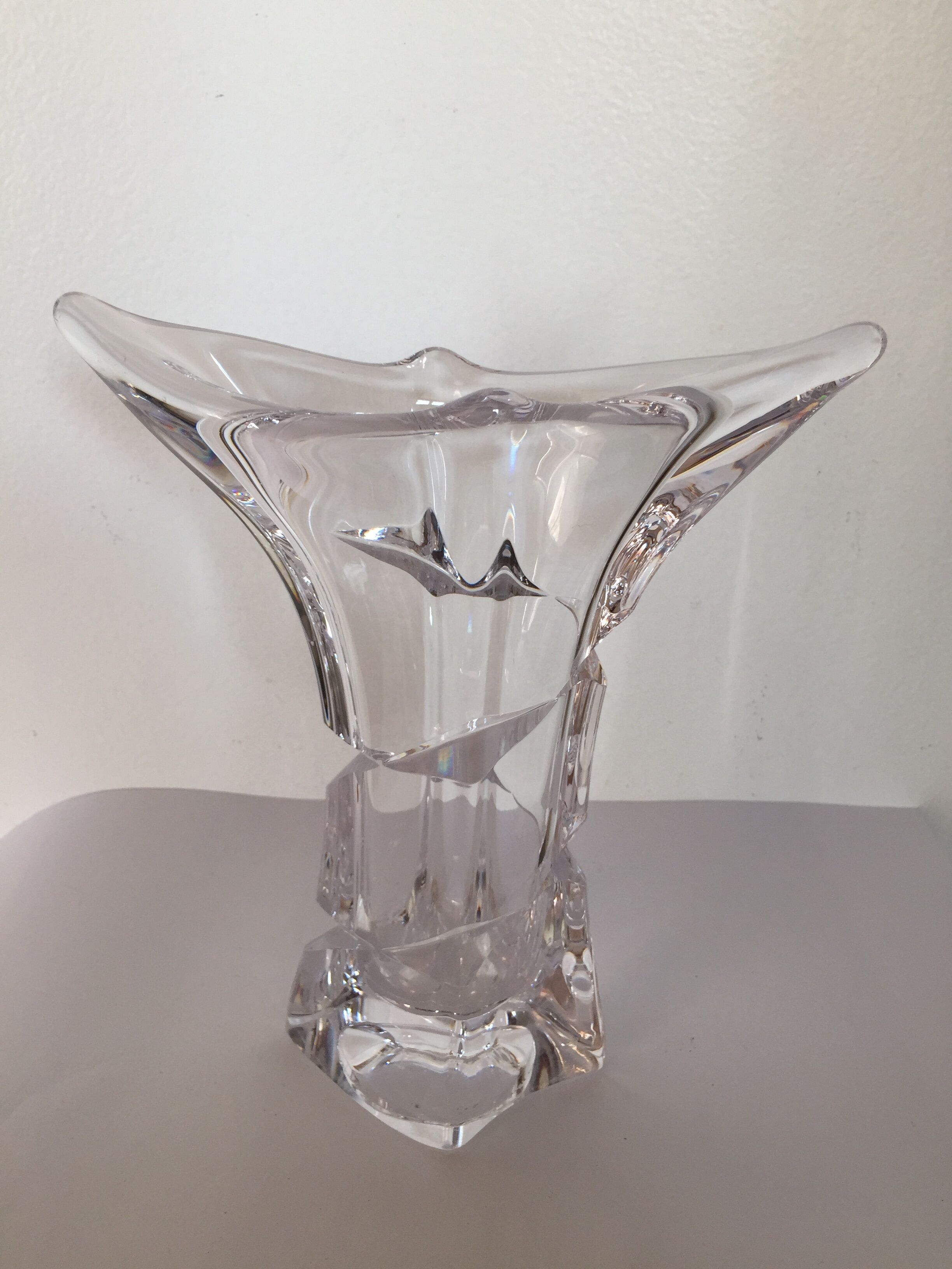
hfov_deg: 48.2
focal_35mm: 29
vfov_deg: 61.7
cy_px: 634
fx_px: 1063
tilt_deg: -25.4
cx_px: 476
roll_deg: -0.1
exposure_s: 1/60
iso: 32
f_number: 2.2
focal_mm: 4.15
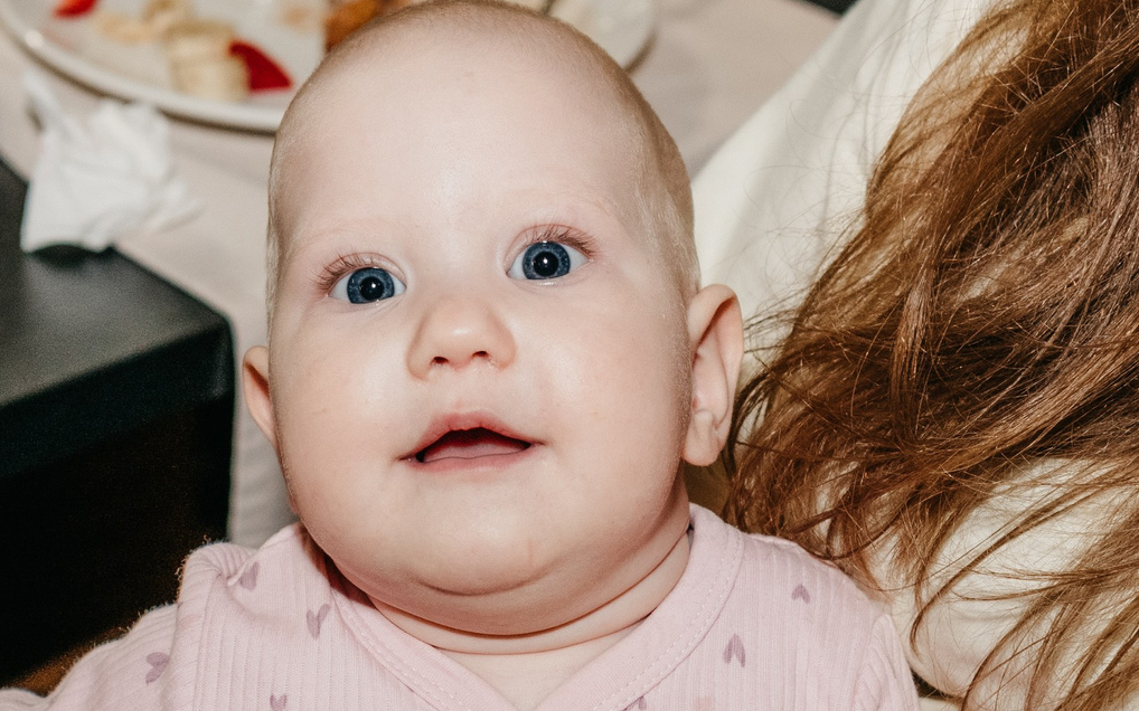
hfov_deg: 17.0
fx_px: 3818
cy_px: 453
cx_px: 649
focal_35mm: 123
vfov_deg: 10.6
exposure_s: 1/160
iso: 640
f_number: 4.5
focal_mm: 48
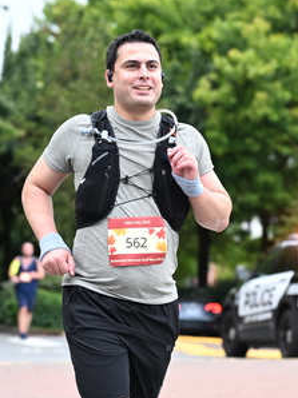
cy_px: 212
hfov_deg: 8.9
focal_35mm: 167
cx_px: 117
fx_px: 1920
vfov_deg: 11.8
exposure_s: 1/500
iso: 1600
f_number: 4
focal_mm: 94
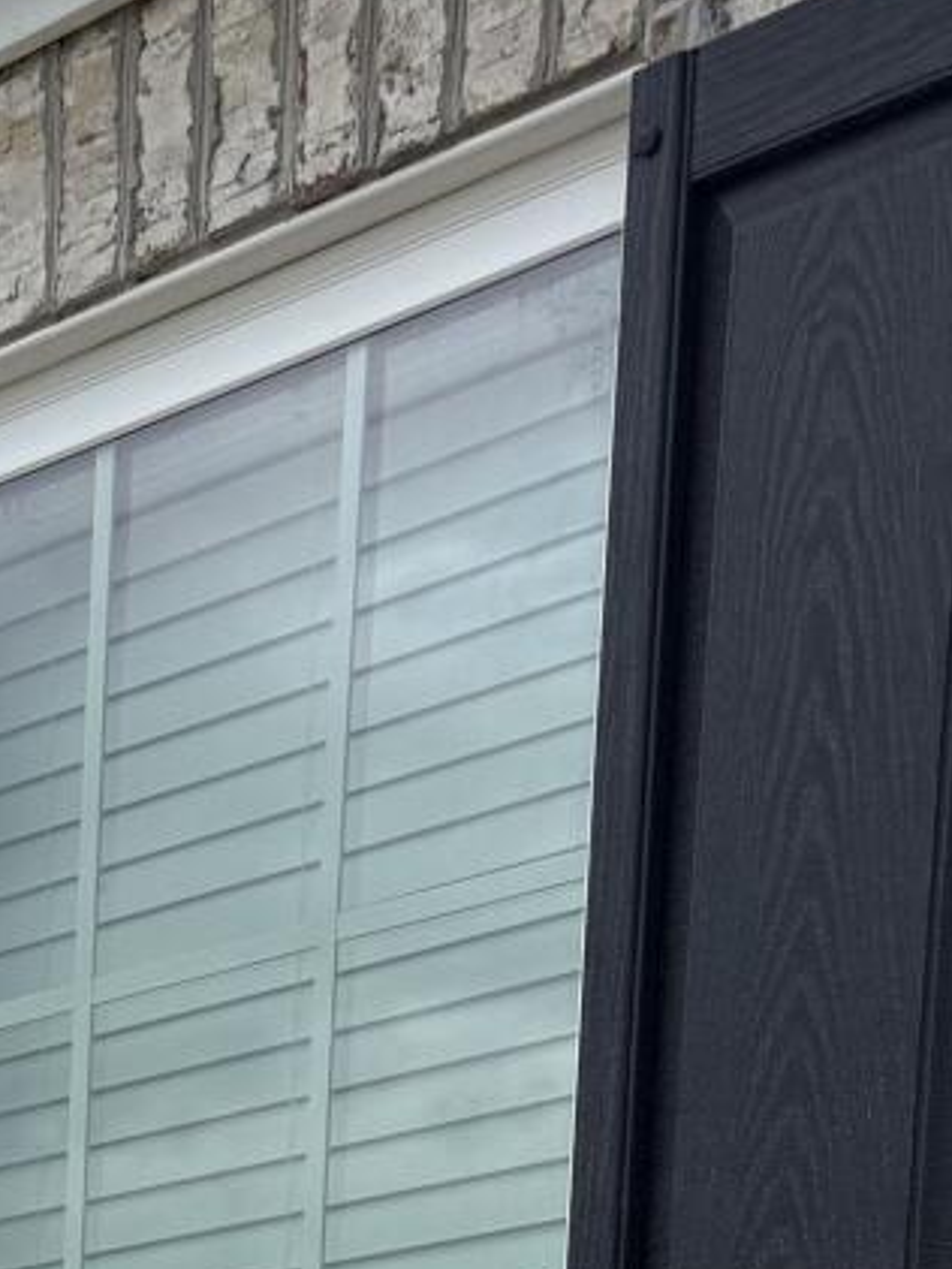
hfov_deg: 12.1
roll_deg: +0.2
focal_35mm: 114
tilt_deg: -11.9
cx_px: -693
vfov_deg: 13.5
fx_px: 4178
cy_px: 2879
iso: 80
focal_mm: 6.76
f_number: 1.78
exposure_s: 1/3759
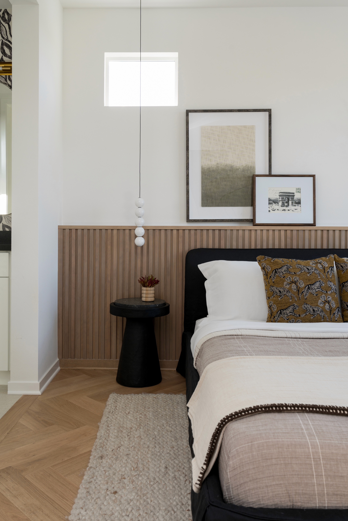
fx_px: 435
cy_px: 260
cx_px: 174
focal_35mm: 30
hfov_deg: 43.6
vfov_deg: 61.9
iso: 250
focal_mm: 30
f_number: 8
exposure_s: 1/25
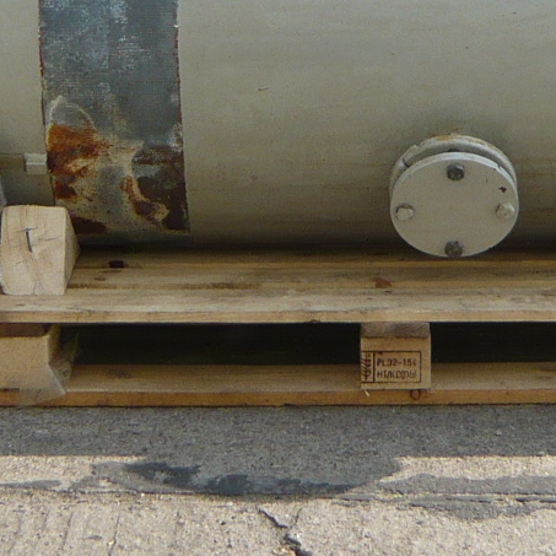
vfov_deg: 16.2
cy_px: 1
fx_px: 1908
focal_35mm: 105
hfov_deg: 16.6
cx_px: 358
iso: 100
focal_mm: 4.6
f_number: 2.8
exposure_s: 1/800
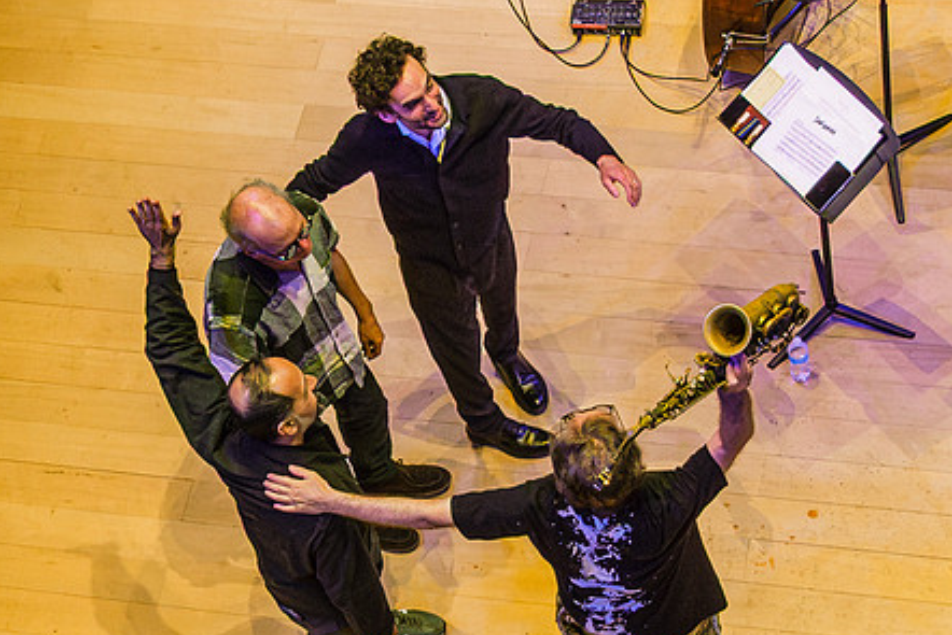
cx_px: 585
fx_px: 2619
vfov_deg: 13.8
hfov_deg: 20.6
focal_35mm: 99
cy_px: 460
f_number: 3.2
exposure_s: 1/320
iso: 800
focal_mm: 10.83
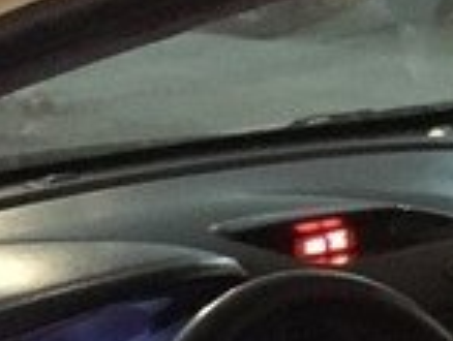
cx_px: 372
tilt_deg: -24.7
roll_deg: -0.8
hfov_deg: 14.9
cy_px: 625
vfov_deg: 10.6
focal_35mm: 131
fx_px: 1717
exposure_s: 1/17
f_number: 2.2
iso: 2000
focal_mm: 4.15
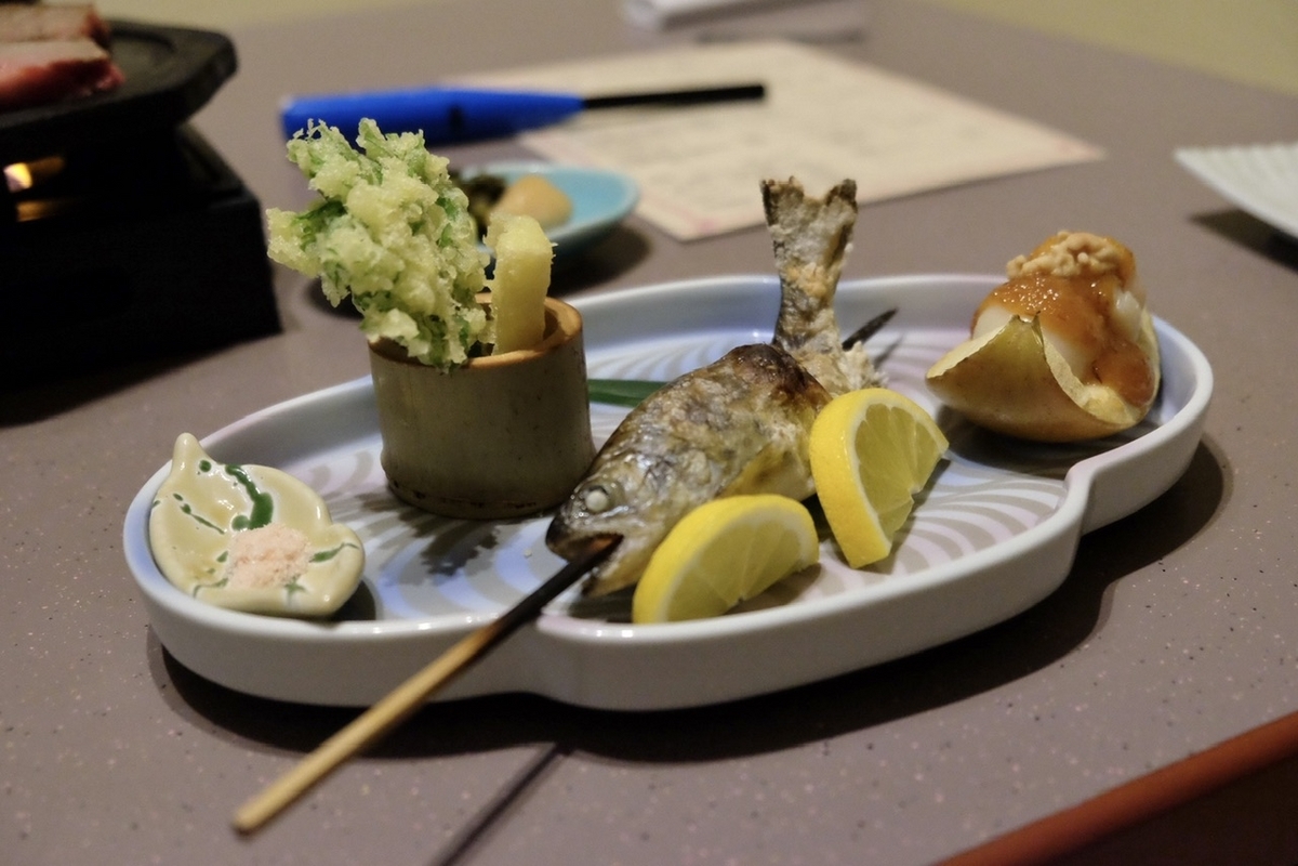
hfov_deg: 50.7
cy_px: 433
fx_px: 1370
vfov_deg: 35.1
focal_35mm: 38
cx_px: 649
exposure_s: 1/160
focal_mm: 25.4
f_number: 3.2
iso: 5000
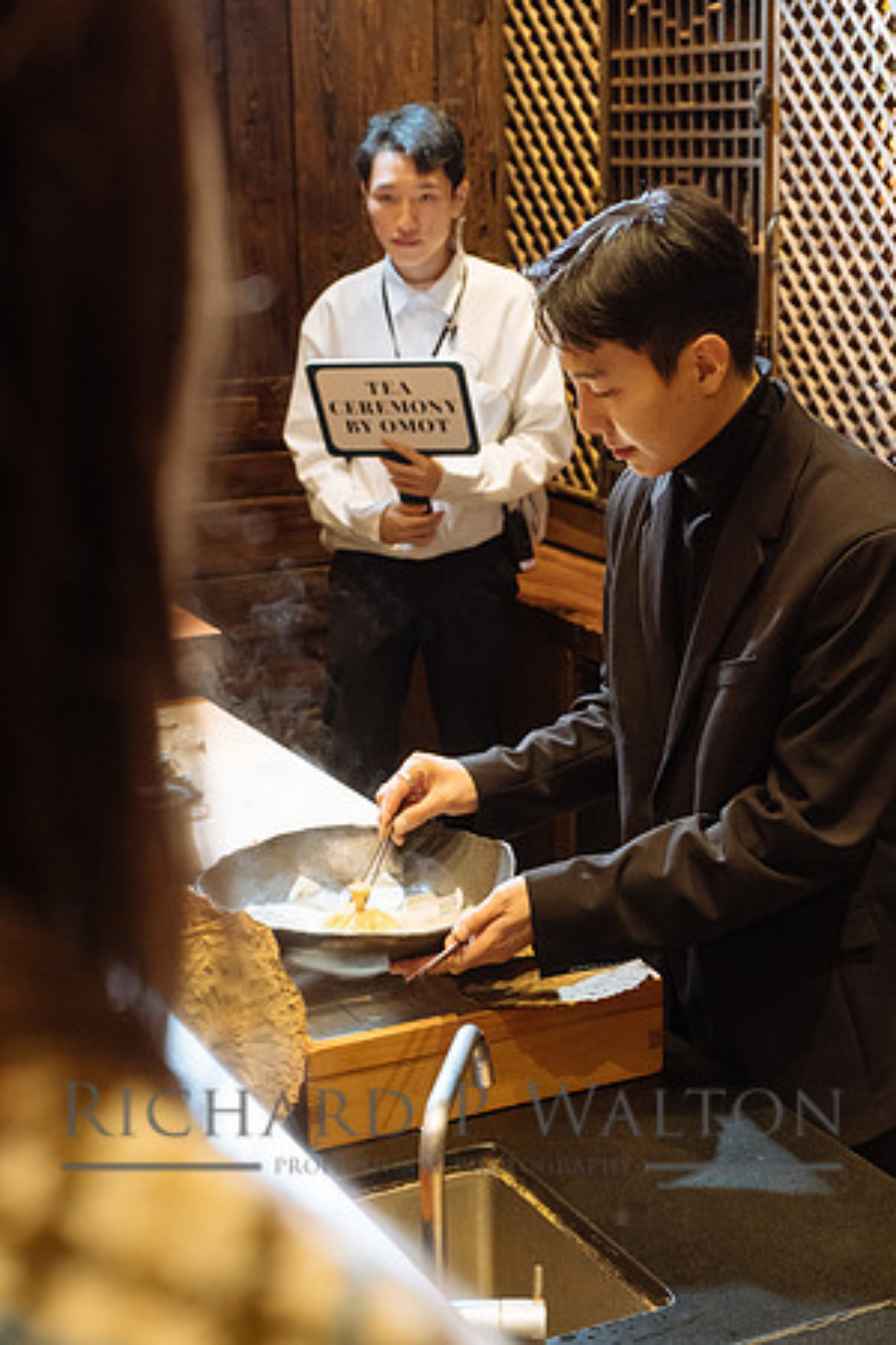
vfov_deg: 34.5
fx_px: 2165
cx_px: 448
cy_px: 672
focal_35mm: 58
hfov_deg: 23.4
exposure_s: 1/60
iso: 1600
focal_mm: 38.8
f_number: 4
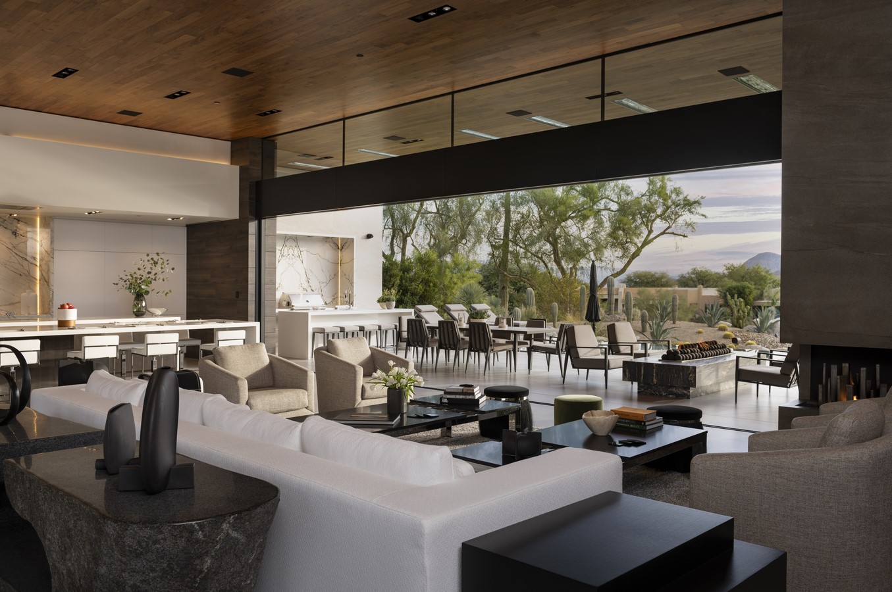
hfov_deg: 63.7
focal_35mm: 29
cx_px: 446
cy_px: 296
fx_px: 718
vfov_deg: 44.9
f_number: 7.1
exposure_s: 1/30
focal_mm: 29
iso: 125
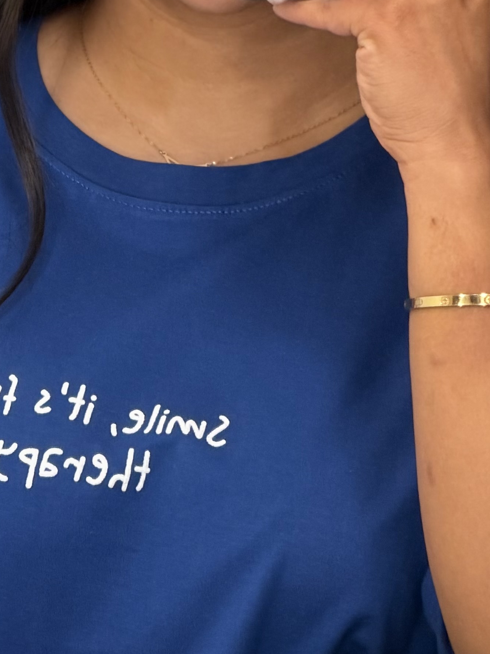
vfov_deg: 6.2
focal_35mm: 322
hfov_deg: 4.6
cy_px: 334
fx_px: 6079
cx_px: 49
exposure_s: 1/100
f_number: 2.8
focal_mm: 16.89
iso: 80
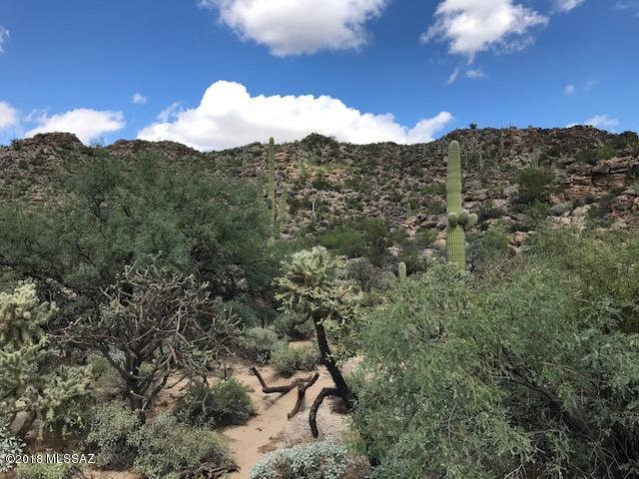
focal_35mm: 28
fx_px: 517
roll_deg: -2.4
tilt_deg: +4.4
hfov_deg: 63.4
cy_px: 240
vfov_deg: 49.7
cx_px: 320
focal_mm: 3.99
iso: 20
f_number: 1.8
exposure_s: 1/1742
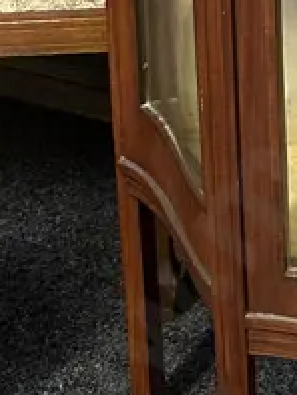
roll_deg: -2.8
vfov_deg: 14.4
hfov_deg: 10.9
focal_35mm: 124
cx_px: 602
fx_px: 1415
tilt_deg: -16.3
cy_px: -263
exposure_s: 1/50
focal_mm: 6.86
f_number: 1.78
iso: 500
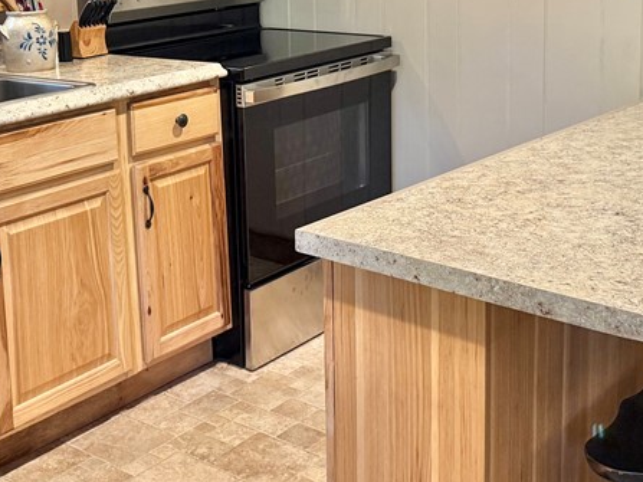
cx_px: 220
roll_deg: +1.8
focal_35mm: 55
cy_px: 72
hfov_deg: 34.7
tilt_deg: -8.5
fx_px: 1021
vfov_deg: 25.9
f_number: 1.78
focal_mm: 6.76
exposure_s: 1/60
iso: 250
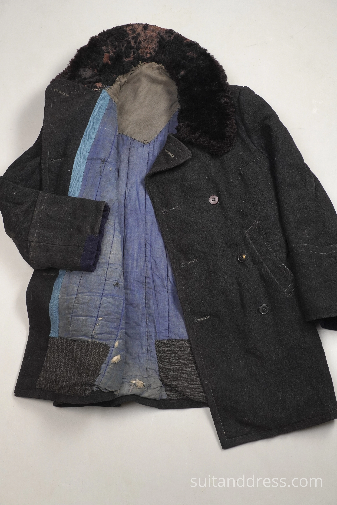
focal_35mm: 48
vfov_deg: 41.1
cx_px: 168
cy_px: 252
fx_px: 674
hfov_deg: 28.1
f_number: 8
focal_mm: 32
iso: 500
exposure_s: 1/60
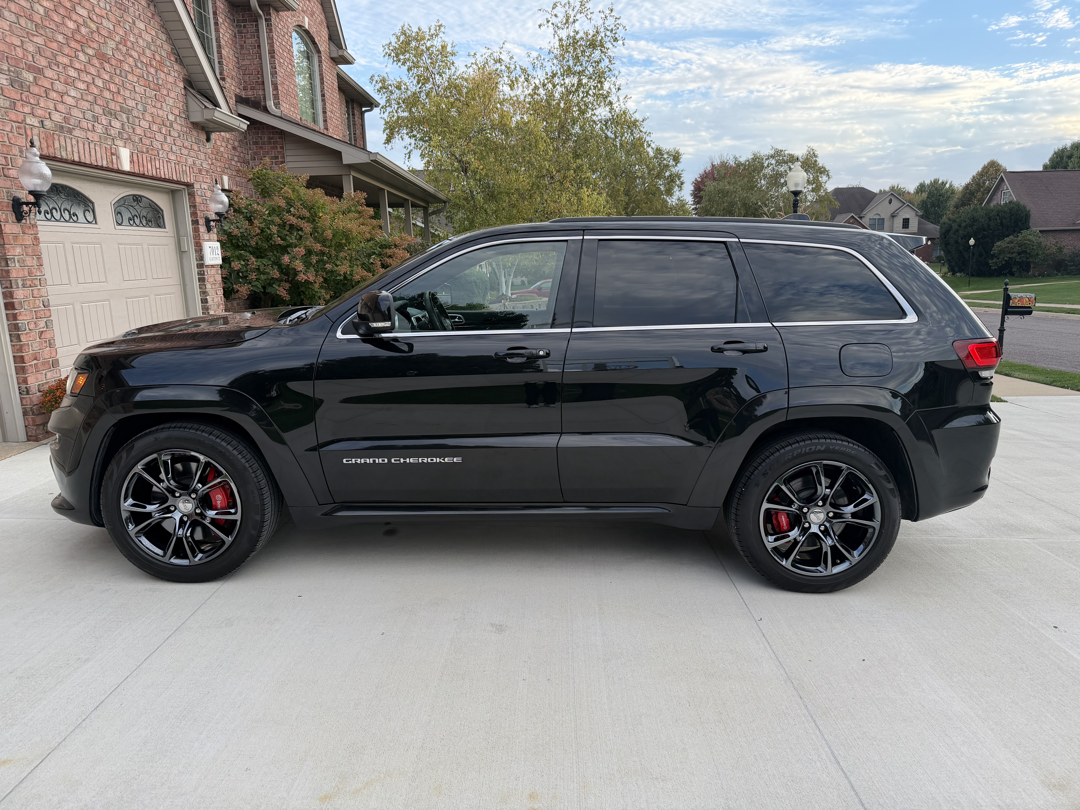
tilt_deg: -11.5
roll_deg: +1.6
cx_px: 540
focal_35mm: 24
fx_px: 749
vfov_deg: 56.8
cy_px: 405
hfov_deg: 71.6
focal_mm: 6.76
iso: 100
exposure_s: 1/632
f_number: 1.78
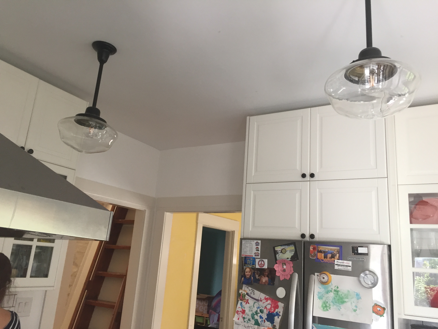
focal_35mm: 29
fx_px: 367
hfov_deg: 61.7
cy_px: 164
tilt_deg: +14.5
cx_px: 219
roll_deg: -4.4
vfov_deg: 48.2
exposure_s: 1/30
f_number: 2.2
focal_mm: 4.15
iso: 40
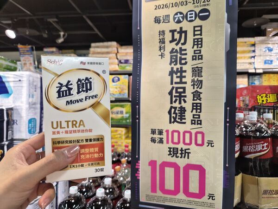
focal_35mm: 23
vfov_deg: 58.9
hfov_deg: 73.9
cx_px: 139
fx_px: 185
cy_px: 104
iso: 100
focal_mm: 5.4
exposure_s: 1/120
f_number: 1.8
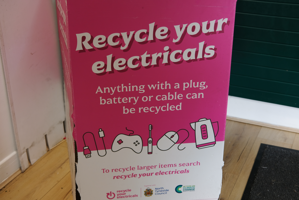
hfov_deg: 37.5
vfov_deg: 25.5
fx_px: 440
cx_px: 150
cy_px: 100
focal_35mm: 53
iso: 500
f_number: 4
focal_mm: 35
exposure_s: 1/60
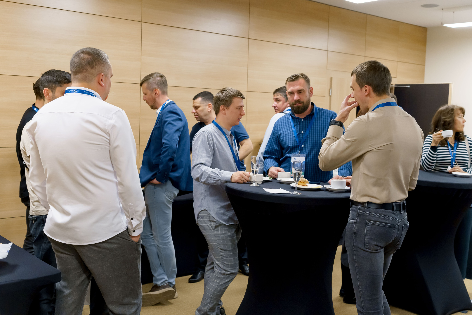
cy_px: 158
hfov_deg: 48.5
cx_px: 236
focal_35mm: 40
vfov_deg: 33.4
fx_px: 524
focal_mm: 40
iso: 2000
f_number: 4
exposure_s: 1/125
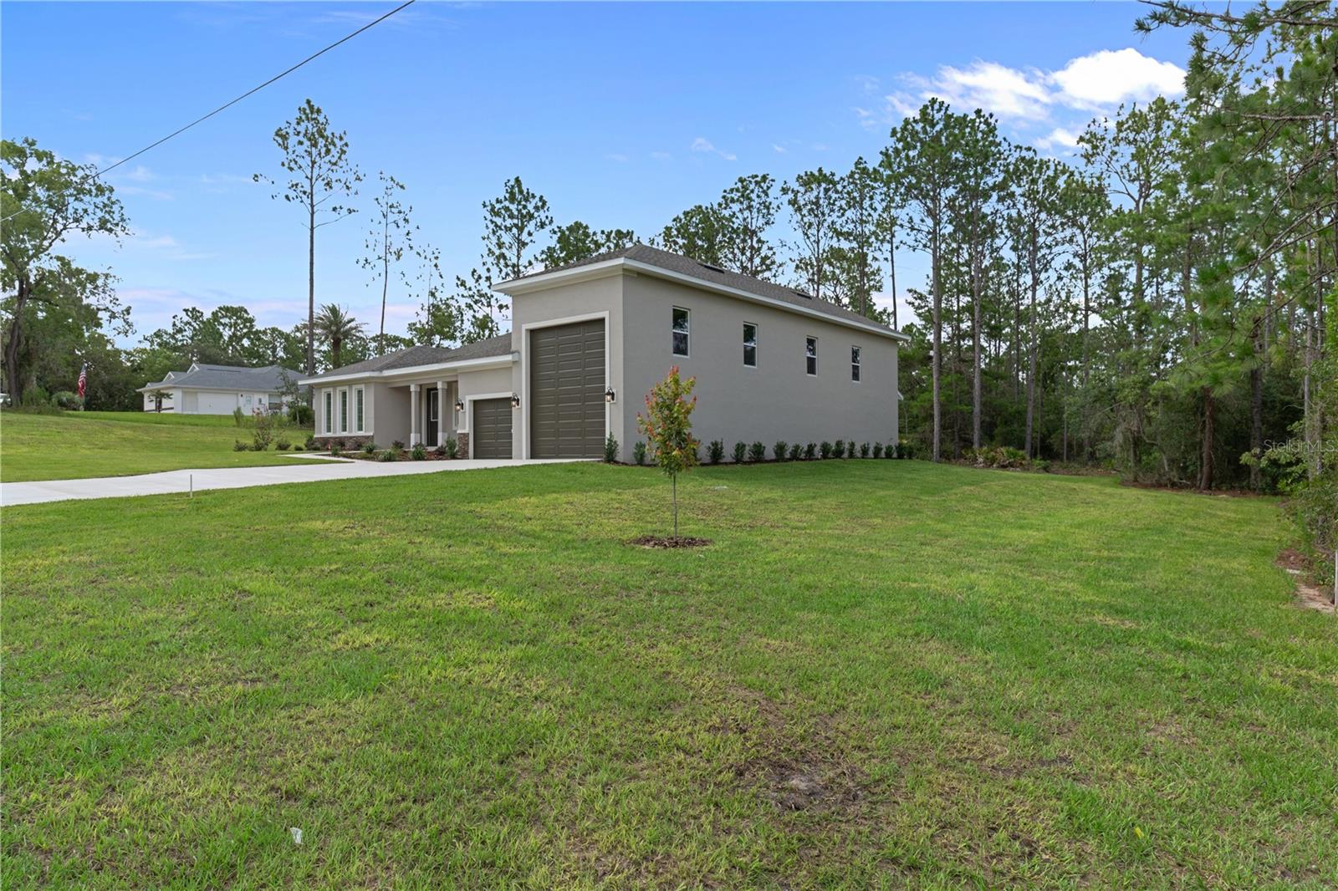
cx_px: 669
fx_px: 780
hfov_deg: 81.2
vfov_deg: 59.5
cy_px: 446
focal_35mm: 21
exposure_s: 1/320
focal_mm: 14
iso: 320
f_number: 8
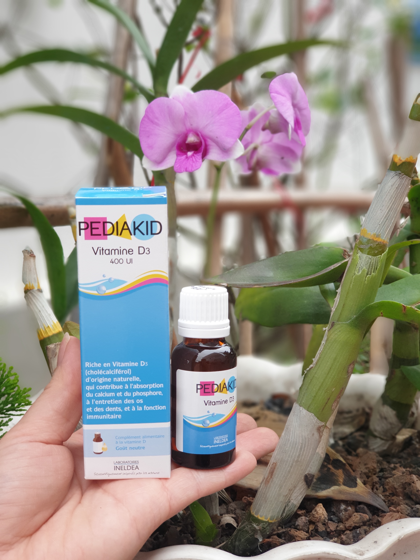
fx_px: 841
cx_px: 210
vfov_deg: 36.8
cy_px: 280
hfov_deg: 28.0
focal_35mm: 52
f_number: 2.4
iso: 100
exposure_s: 1/33
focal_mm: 6
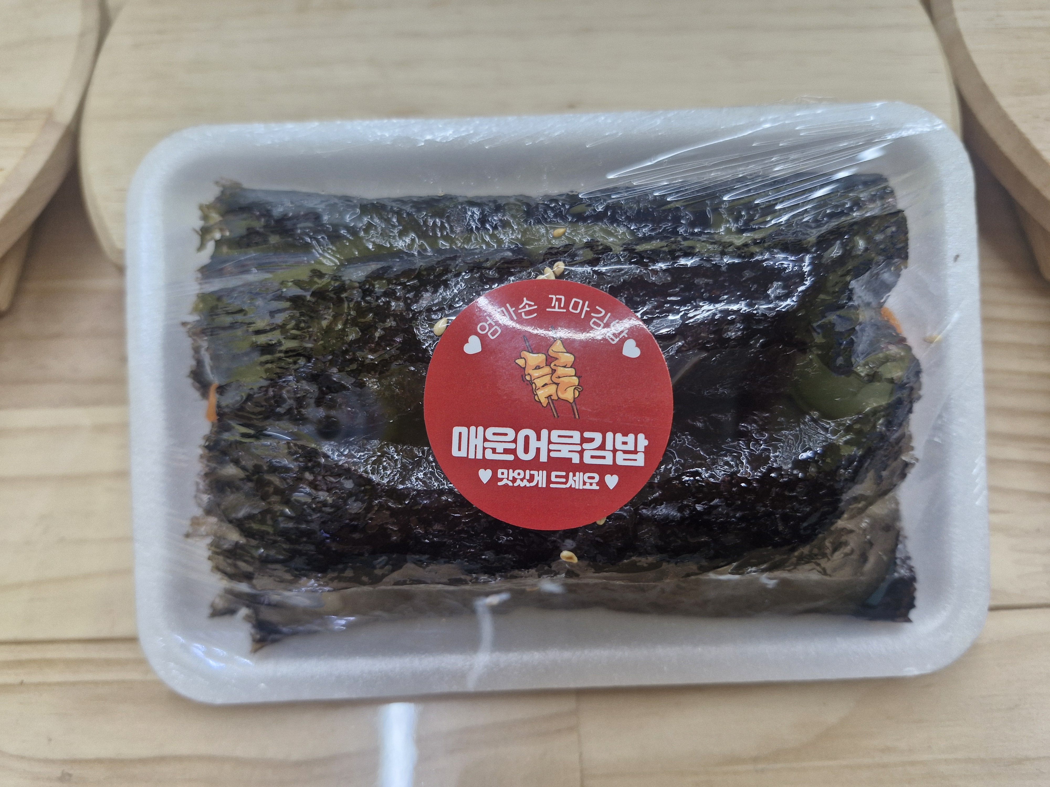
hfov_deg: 73.9
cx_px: 525
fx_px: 698
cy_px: 394
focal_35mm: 23
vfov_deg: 58.9
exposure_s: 1/180
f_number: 1.8
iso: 160
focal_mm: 5.54
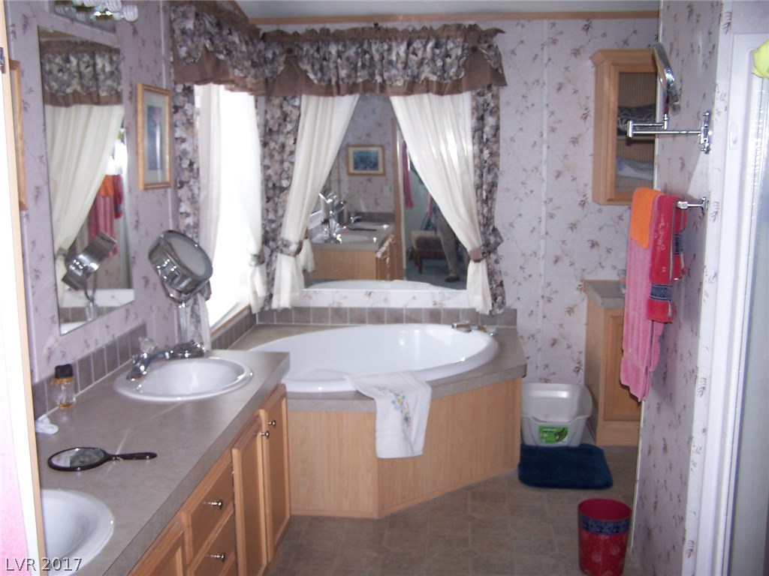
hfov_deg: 49.0
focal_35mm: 38
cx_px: 384
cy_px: 288
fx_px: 844
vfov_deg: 37.7
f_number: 2.8
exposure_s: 1/60
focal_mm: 6.3
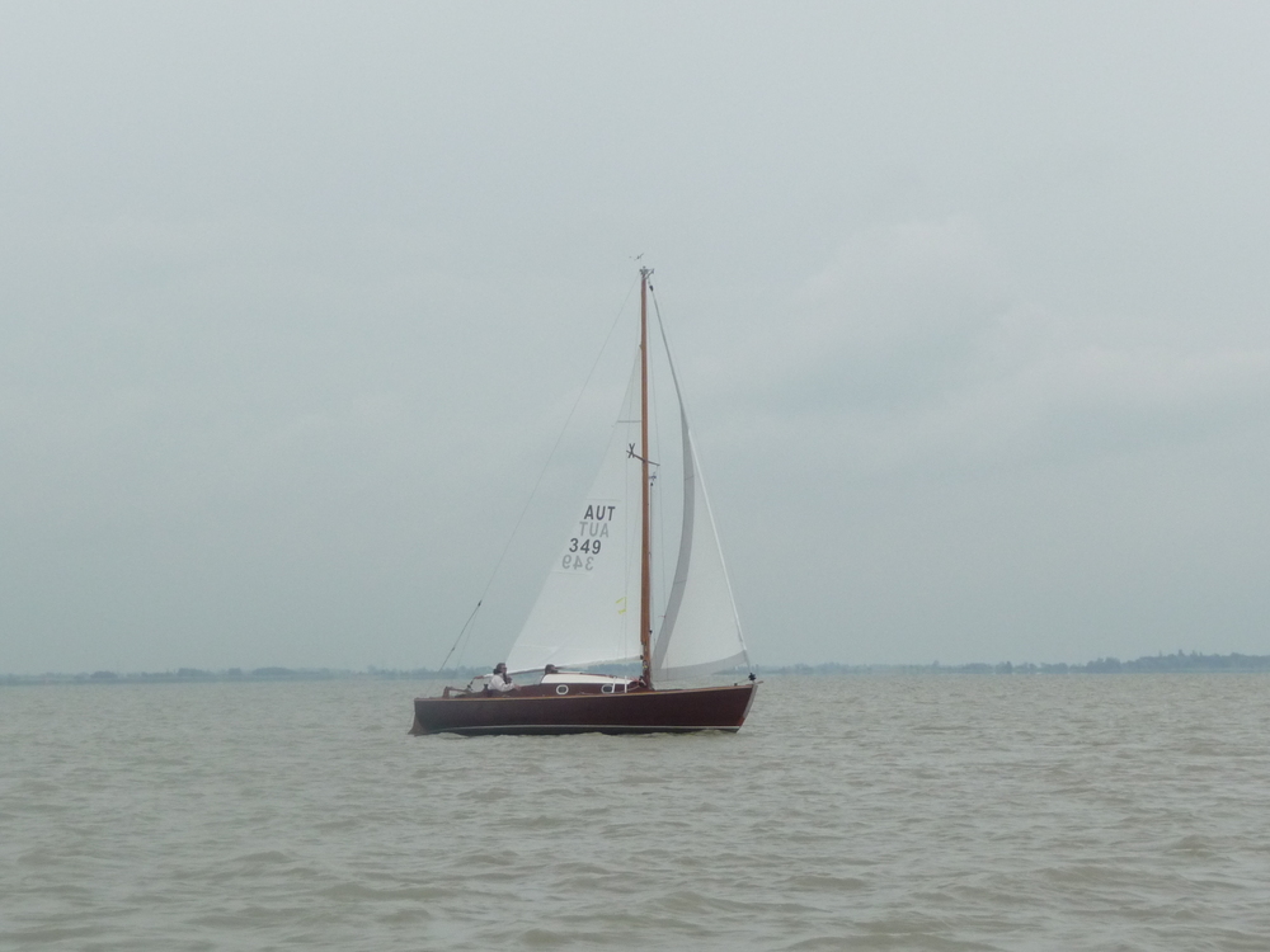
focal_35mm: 114
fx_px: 4182
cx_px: 635
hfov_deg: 17.3
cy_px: 476
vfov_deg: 13.0
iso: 200
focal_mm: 17.5
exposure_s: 1/500
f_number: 4.7
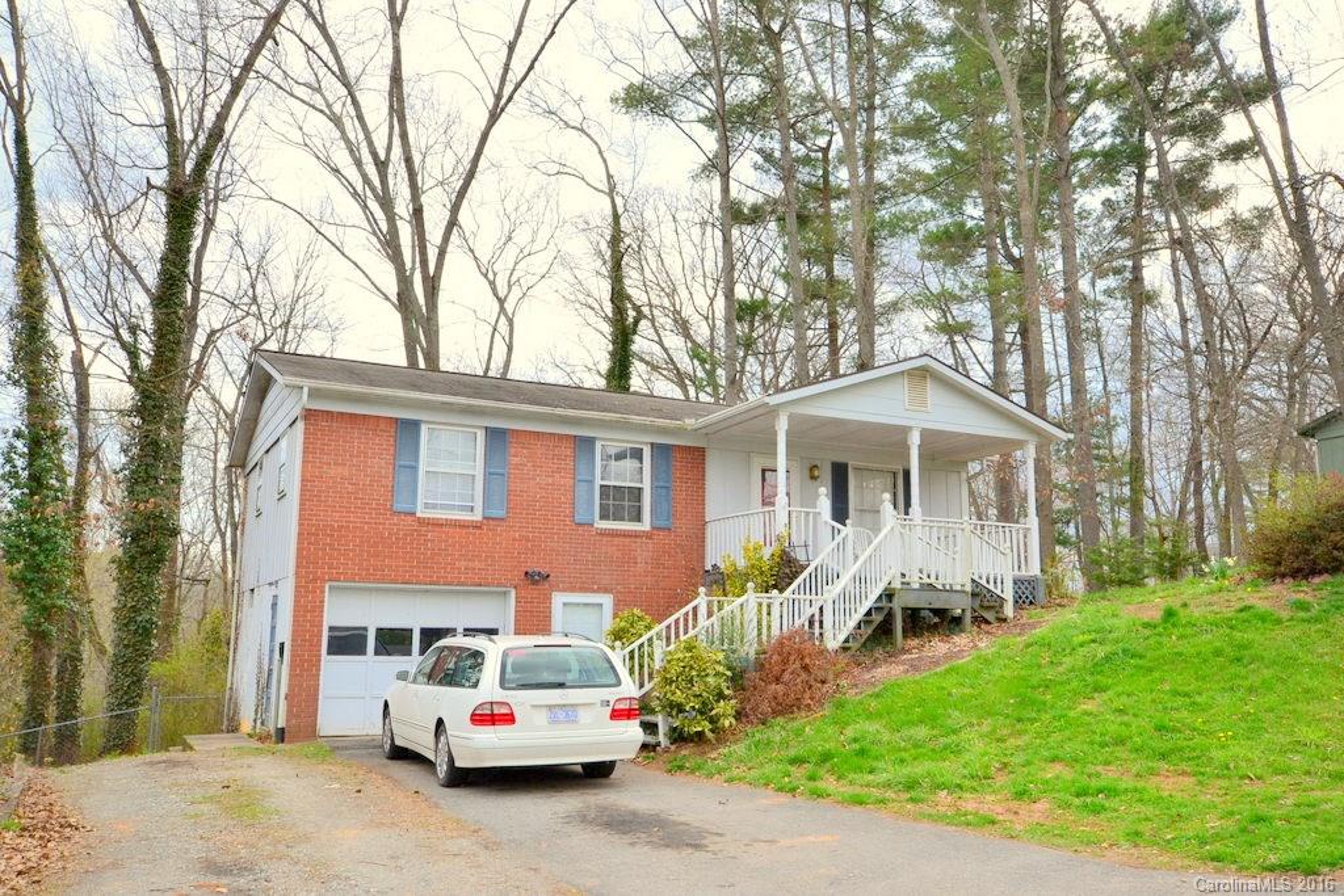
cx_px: 672
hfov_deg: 61.9
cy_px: 448
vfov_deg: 43.6
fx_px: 1120
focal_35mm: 30
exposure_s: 1/250
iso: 400
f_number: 10
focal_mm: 20
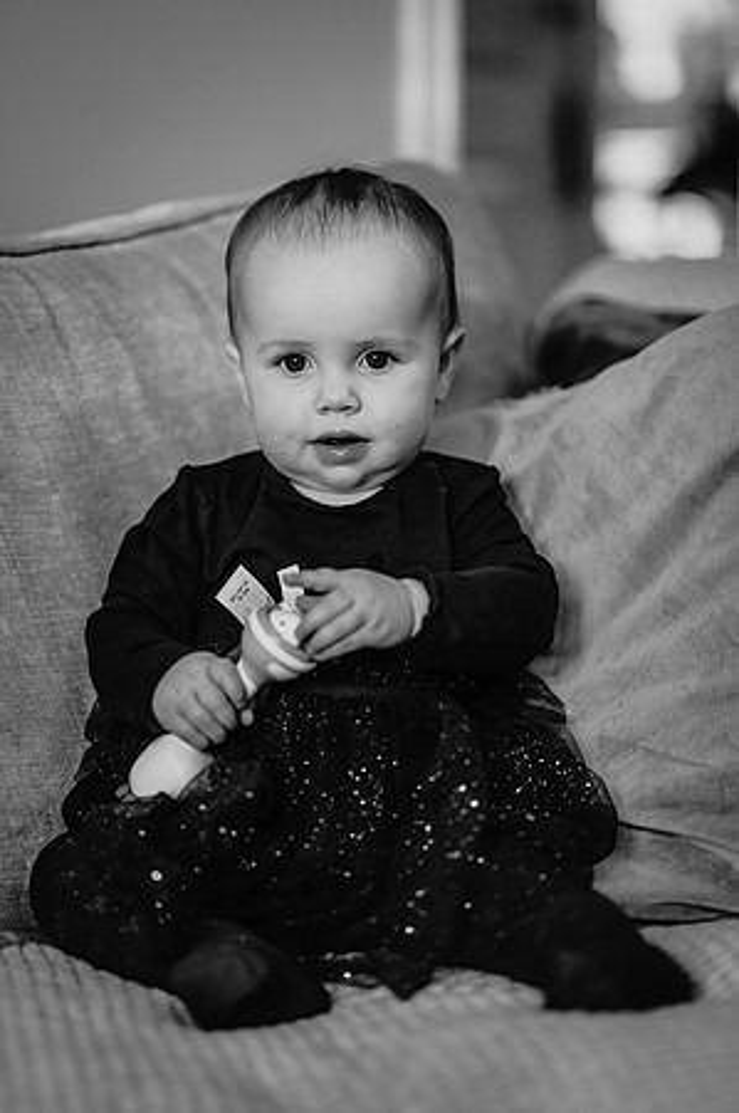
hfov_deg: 16.0
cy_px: 556
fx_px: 2623
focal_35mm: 85
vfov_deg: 23.9
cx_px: 370
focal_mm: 85
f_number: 1.8
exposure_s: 1/160
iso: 220
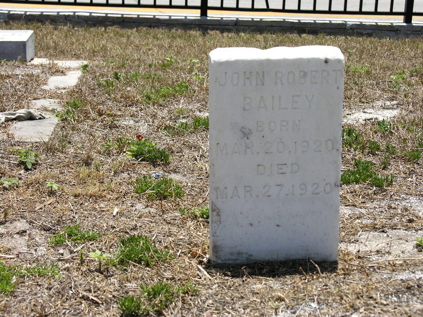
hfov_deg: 25.0
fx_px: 953
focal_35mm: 78
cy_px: 158
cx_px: 212
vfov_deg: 18.9
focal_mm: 19.8
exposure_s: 1/424
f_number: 4.3
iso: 50
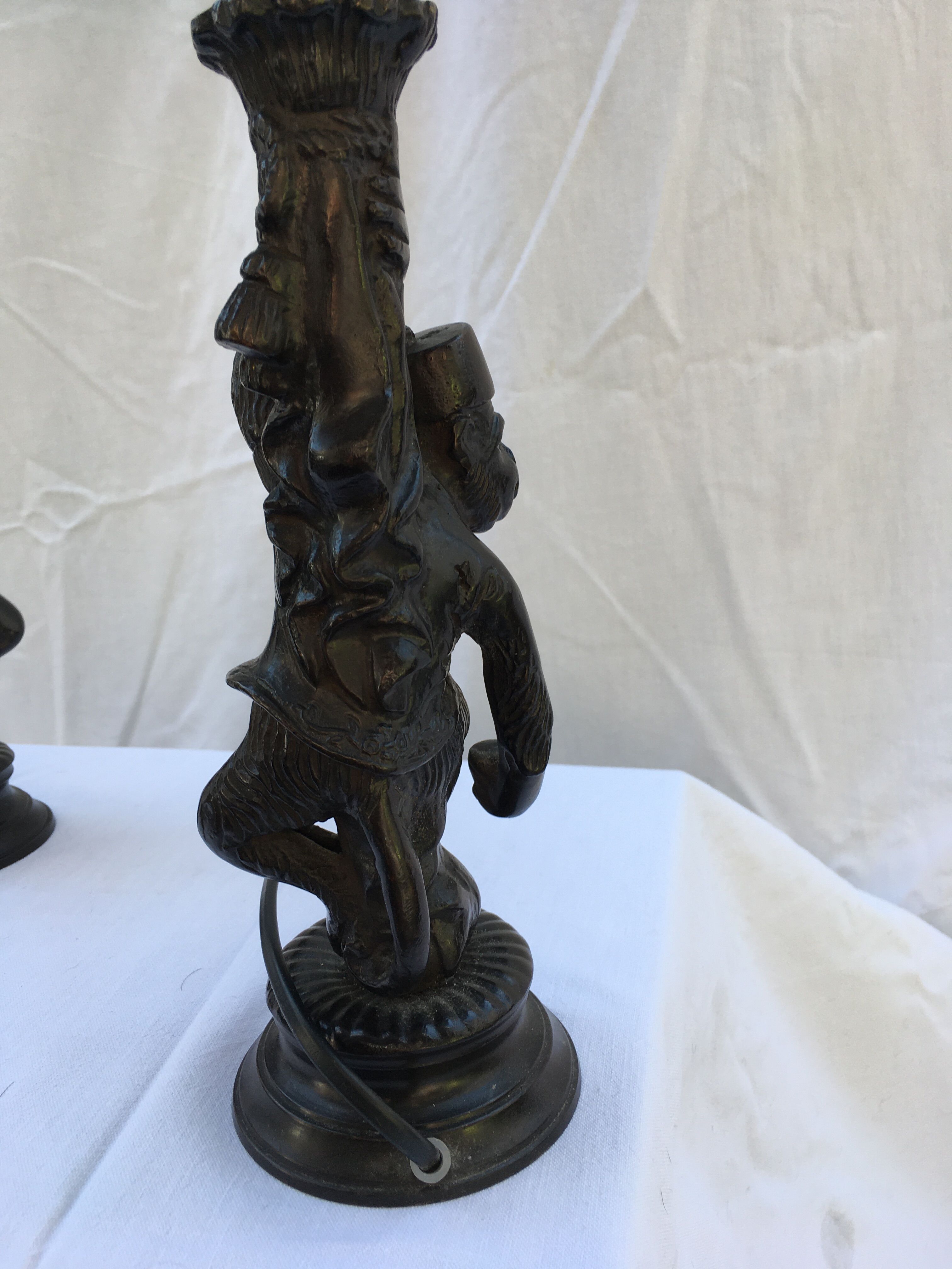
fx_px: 1063
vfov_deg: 61.7
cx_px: 476
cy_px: 634
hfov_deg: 48.2
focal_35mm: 29
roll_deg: +2.9
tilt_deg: -15.4
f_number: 2.2
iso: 25
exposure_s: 1/155
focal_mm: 4.15
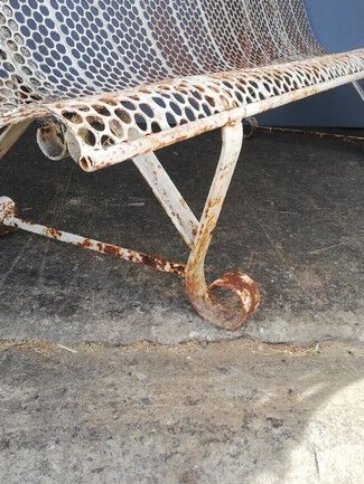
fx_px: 504
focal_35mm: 36
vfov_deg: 51.3
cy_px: 225
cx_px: 187
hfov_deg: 39.7
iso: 50
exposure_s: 1/159
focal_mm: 3.81
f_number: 2.2
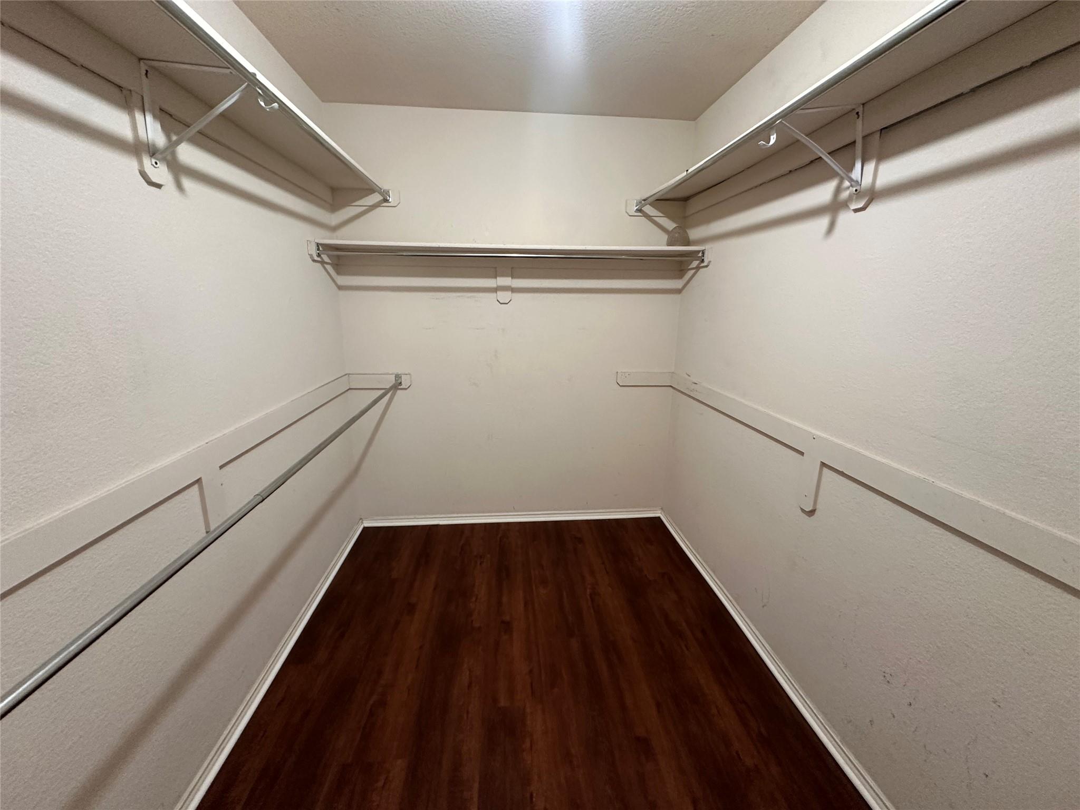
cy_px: 405
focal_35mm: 14
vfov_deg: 85.7
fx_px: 437
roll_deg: -1.3
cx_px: 540
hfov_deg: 102.1
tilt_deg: -13.7
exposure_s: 1/60
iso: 250
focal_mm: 2.22
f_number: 2.2
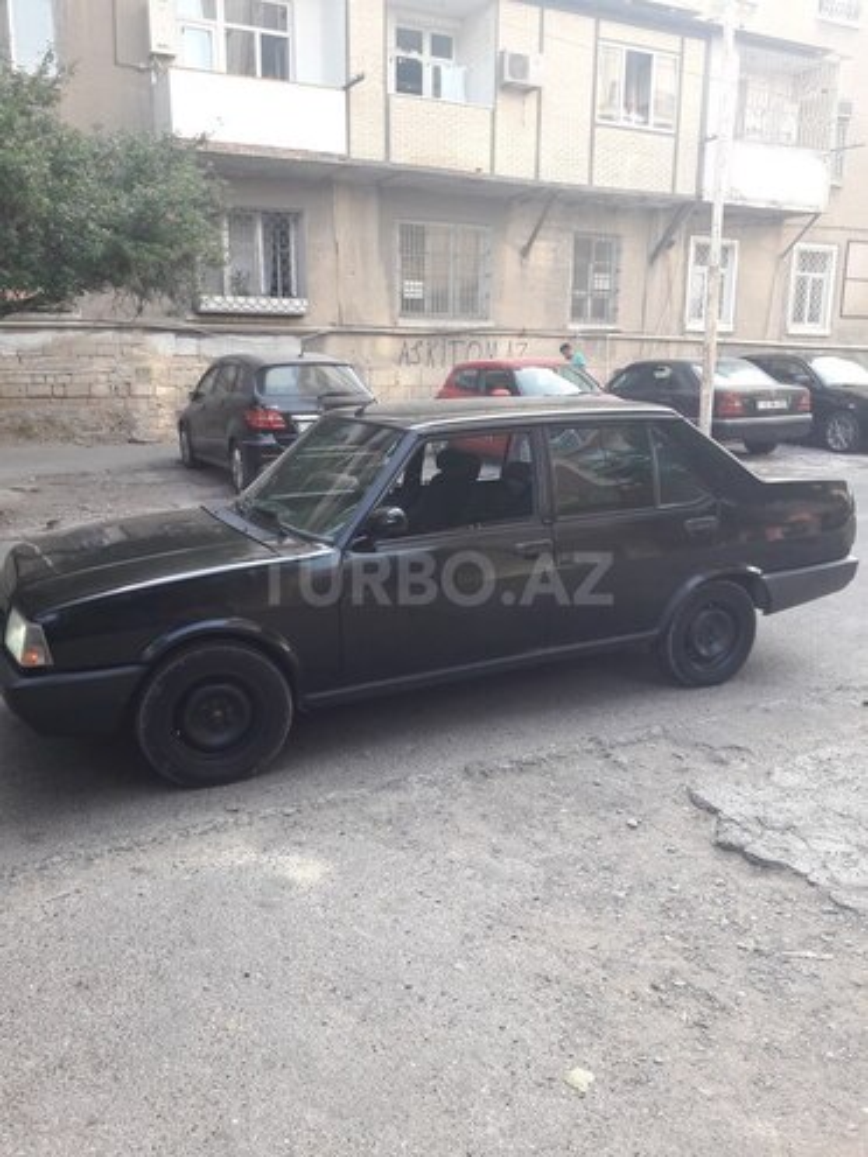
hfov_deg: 49.7
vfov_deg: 63.4
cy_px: 578
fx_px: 936
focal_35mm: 28
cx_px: 434
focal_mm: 3.7
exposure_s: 1/100
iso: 40
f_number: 1.9
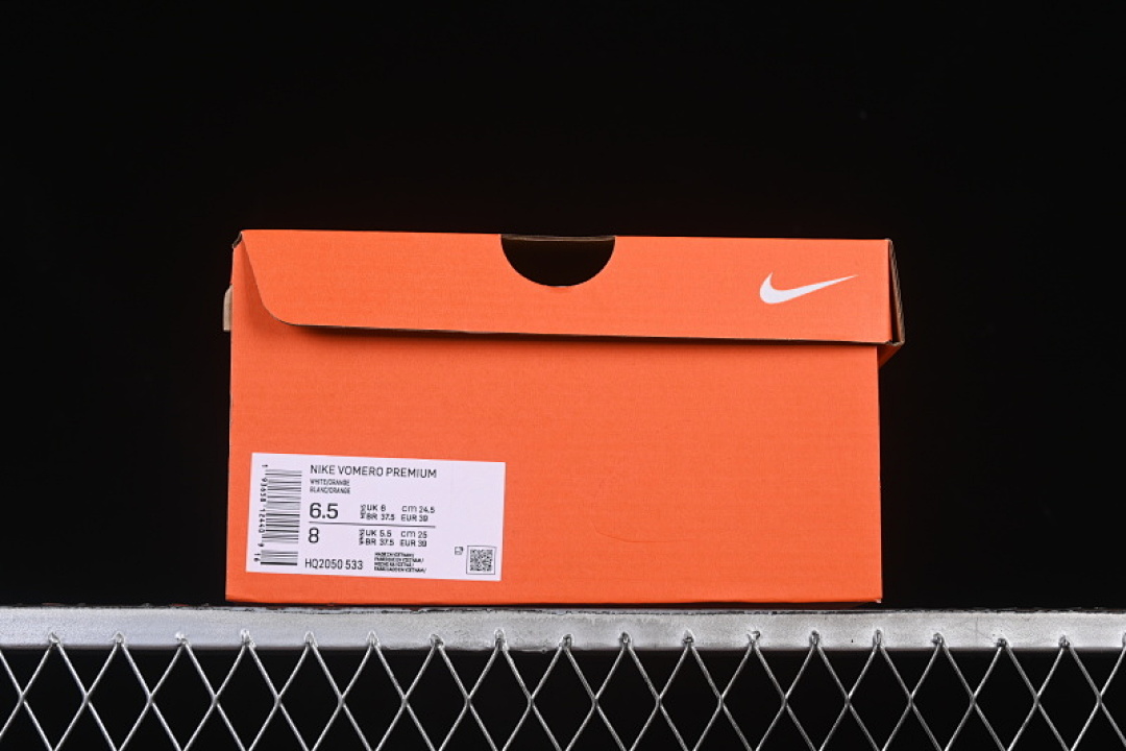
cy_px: 376
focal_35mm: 75
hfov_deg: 27.0
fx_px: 2346
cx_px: 563
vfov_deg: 18.2
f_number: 8
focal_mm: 50
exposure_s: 1/80
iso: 160
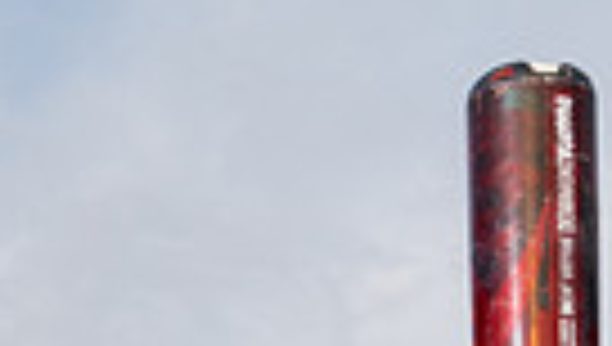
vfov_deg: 8.8
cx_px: 256
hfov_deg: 17.7
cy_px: 930
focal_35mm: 121
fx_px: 1967
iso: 250
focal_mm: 35
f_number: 5.6
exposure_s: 1/250
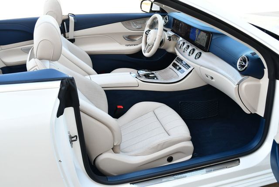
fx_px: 279
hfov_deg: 53.1
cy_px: 94
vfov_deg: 36.9
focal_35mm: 36
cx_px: 140
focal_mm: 18
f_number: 4
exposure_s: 1/250
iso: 400
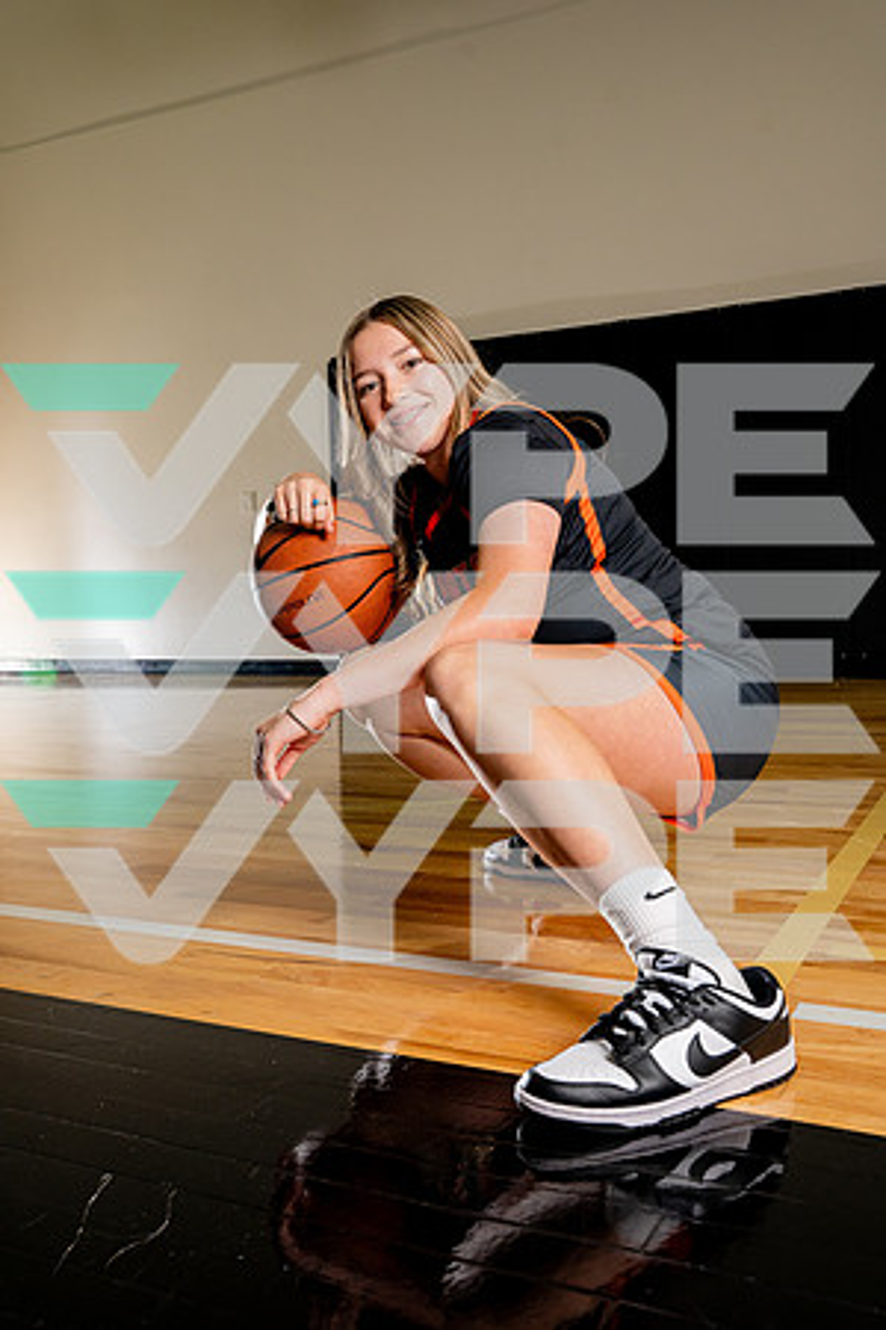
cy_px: 665
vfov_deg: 58.3
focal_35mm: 32
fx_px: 1192
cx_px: 443
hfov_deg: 40.8
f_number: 7.1
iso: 640
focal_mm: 32.3
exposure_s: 1/200
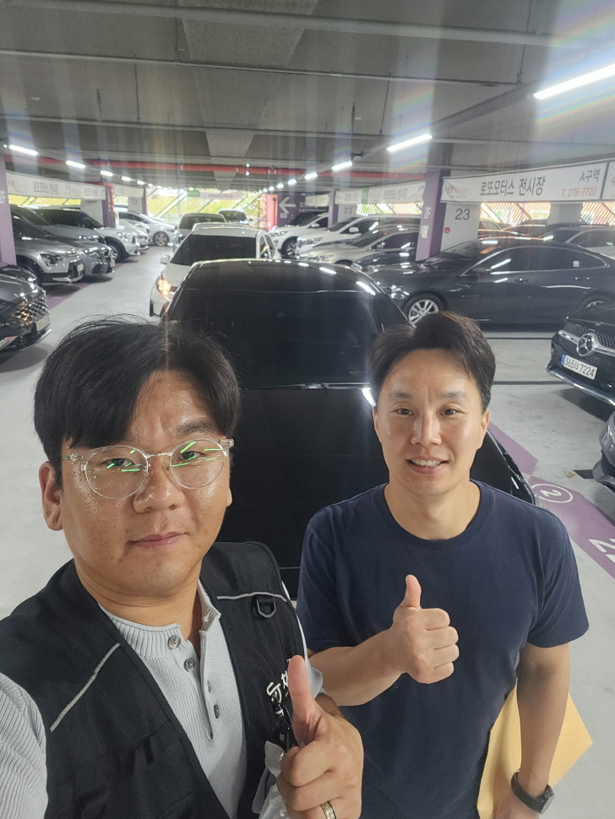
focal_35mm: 25
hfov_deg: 54.9
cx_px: 308
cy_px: 410
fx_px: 592
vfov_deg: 69.4
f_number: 2.2
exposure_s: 1/60
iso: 640
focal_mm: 2.9
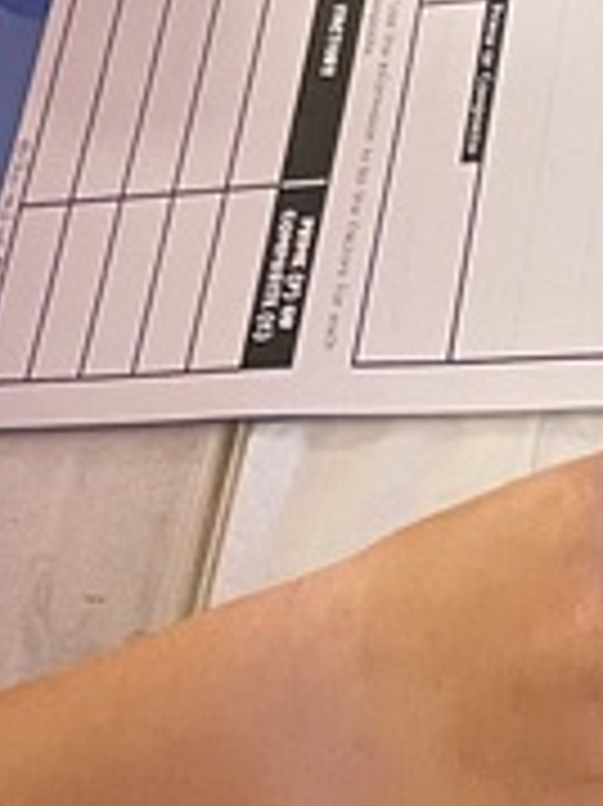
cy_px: -1018
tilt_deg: -32.1
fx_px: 3465
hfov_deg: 9.9
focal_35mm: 149
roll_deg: +39.7
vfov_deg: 11.4
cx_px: 230
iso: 320
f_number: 1.6
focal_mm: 4.2
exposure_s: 1/60
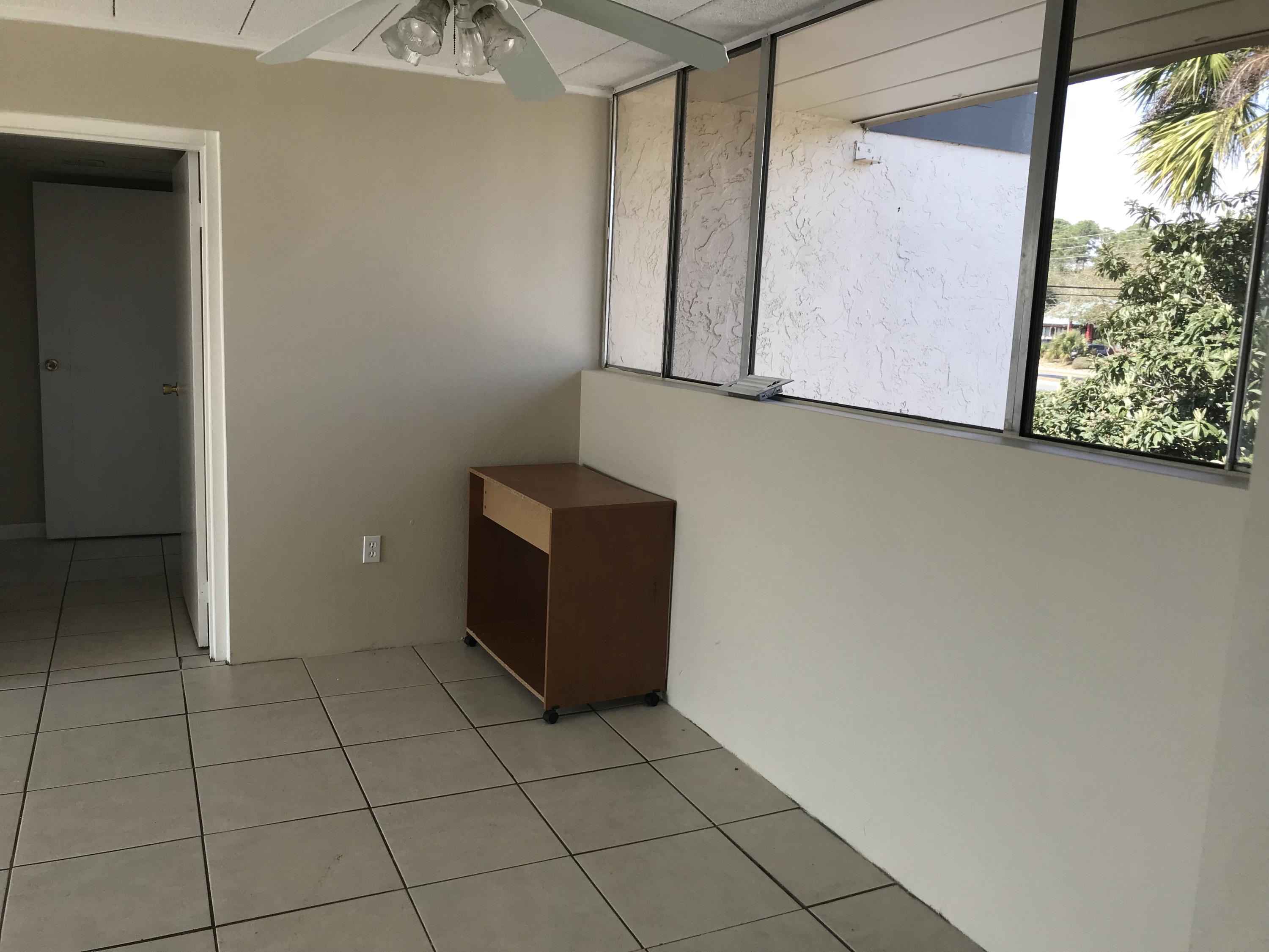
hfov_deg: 63.4
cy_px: 476
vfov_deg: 49.7
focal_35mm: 28
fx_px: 1026
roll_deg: -1.8
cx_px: 634
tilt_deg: -10.1
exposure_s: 1/303
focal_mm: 3.99
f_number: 1.8
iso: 20
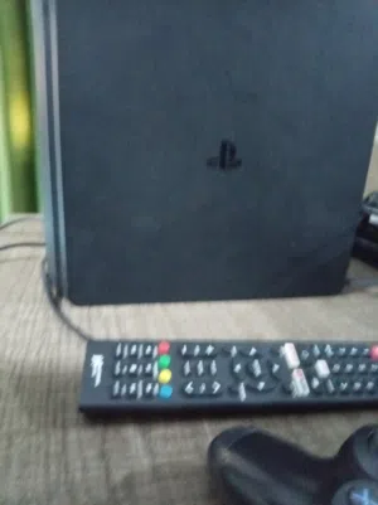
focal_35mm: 25
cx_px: 189
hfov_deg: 54.8
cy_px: 252
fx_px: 365
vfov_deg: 69.4
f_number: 1.8
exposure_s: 1/12.5
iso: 5078
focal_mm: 4.15
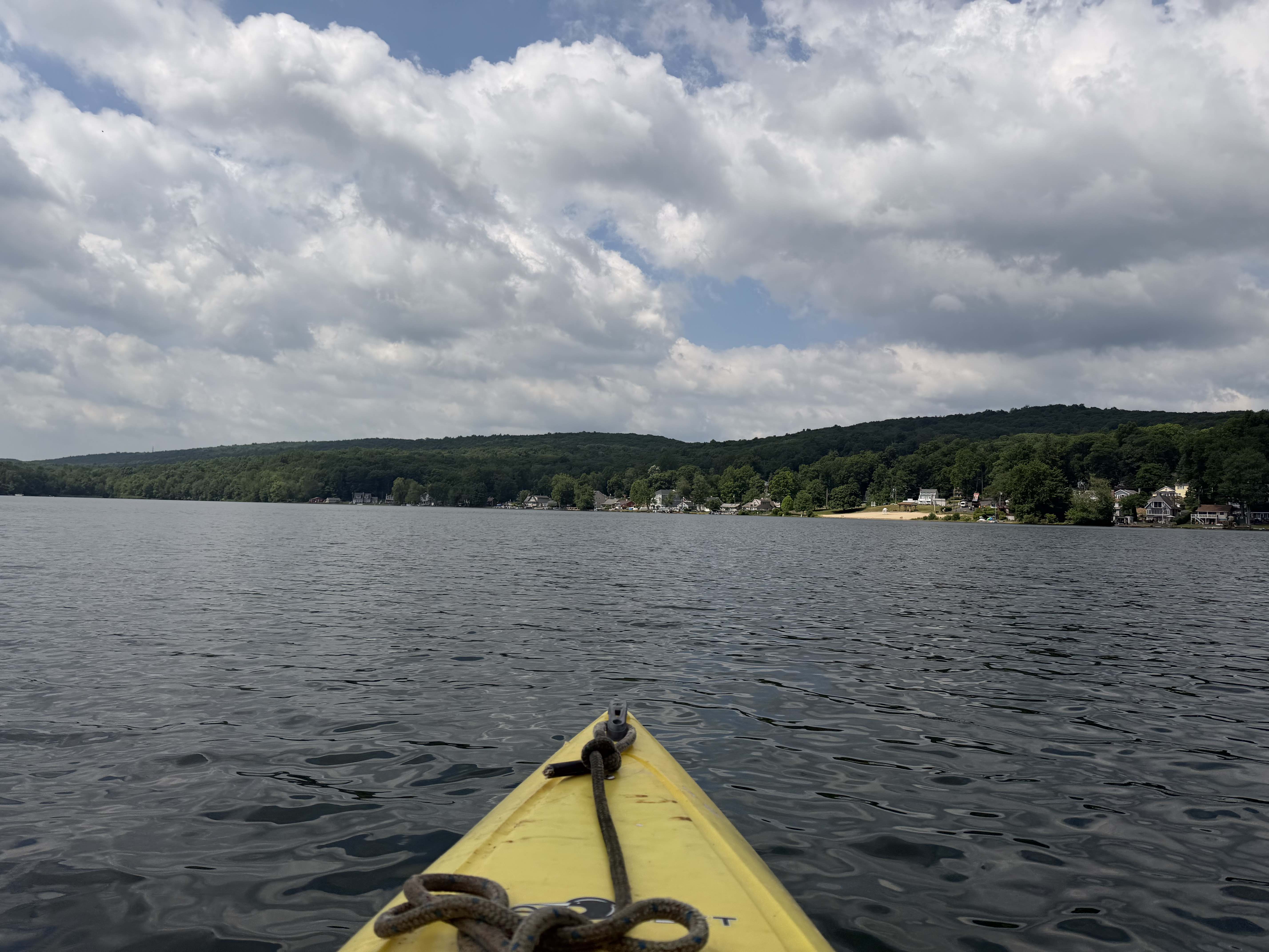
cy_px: 476
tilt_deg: +3.3
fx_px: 880
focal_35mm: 24
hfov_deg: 71.6
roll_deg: -1.0
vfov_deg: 56.8
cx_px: 634
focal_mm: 6.76
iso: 80
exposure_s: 1/10309
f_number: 1.78
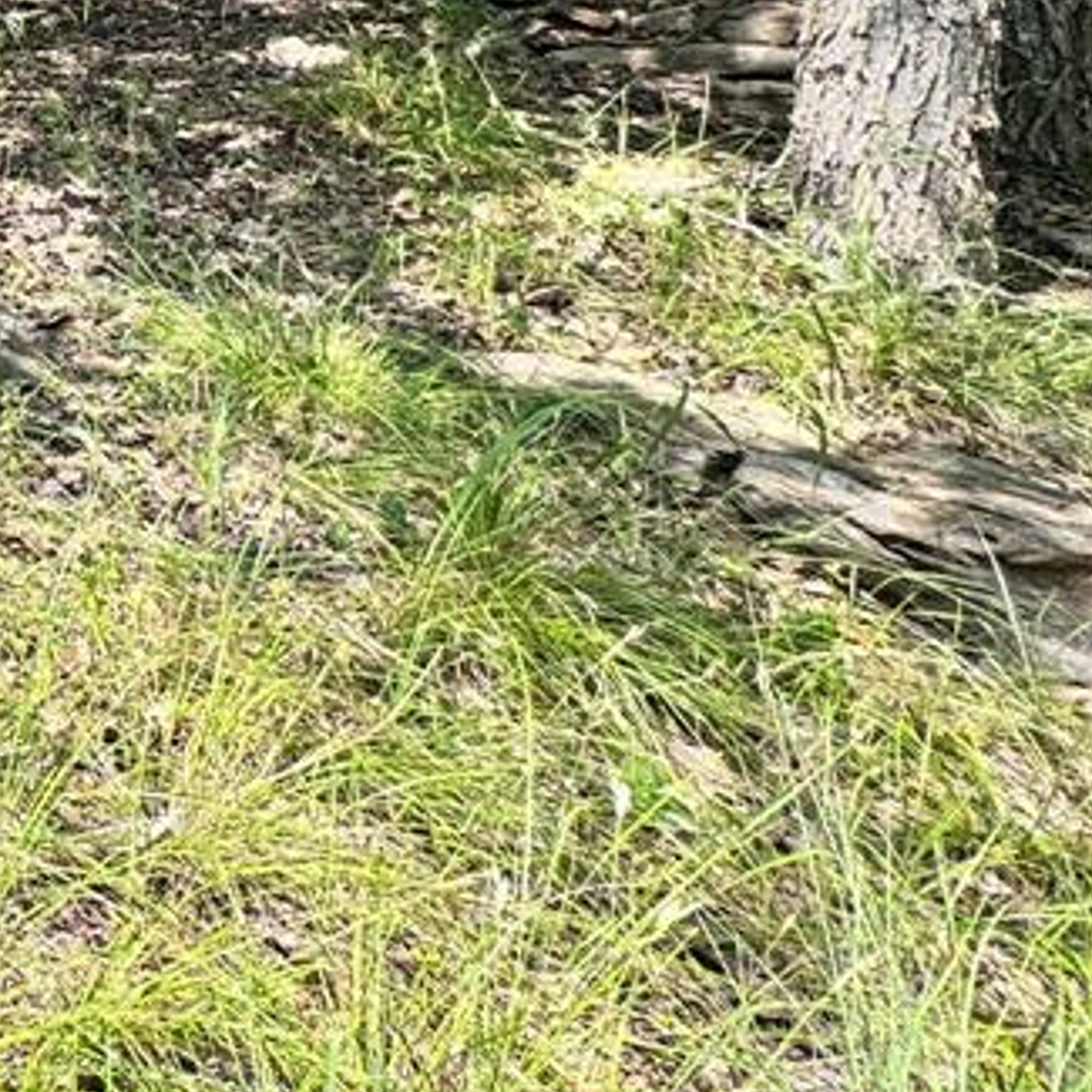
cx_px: -618
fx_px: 1392
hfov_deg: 26.9
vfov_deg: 37.3
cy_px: -50
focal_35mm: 39
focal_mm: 2.22
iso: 40
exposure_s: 1/322
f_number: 2.2
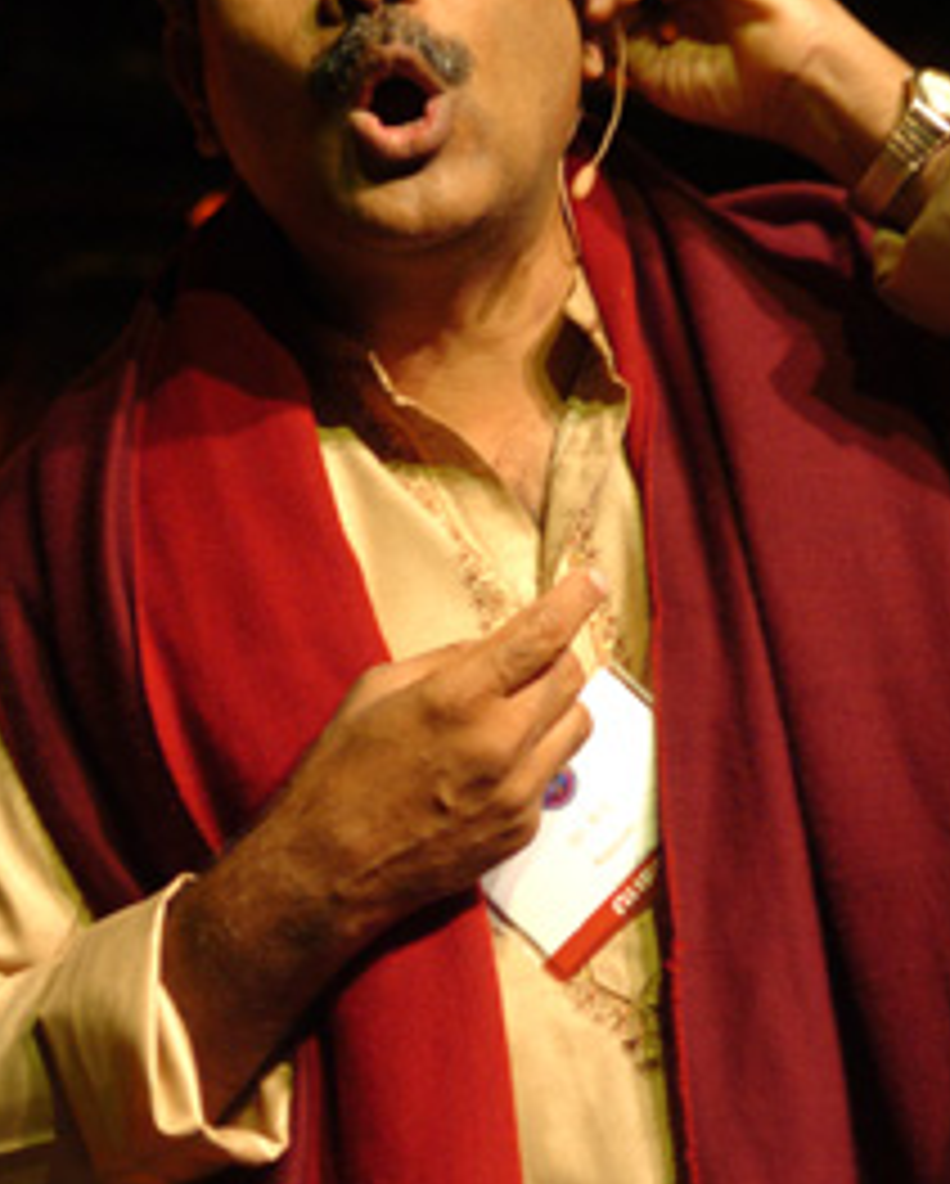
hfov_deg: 8.8
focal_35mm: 176
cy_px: 594
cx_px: 583
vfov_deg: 10.9
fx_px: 6177
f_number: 2.8
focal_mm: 55
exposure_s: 1/40
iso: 400
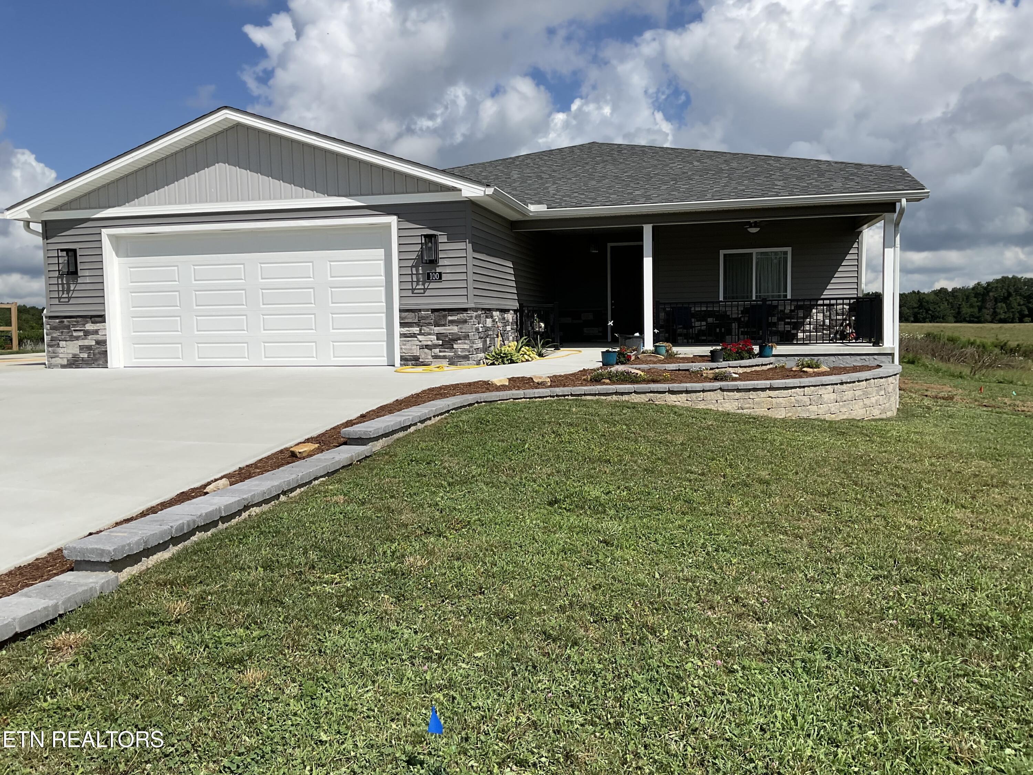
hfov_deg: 61.7
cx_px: 516
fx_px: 865
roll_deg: +1.7
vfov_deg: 48.2
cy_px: 388
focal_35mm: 29
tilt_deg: -4.4
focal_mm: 3
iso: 16
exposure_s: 1/3534
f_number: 1.8
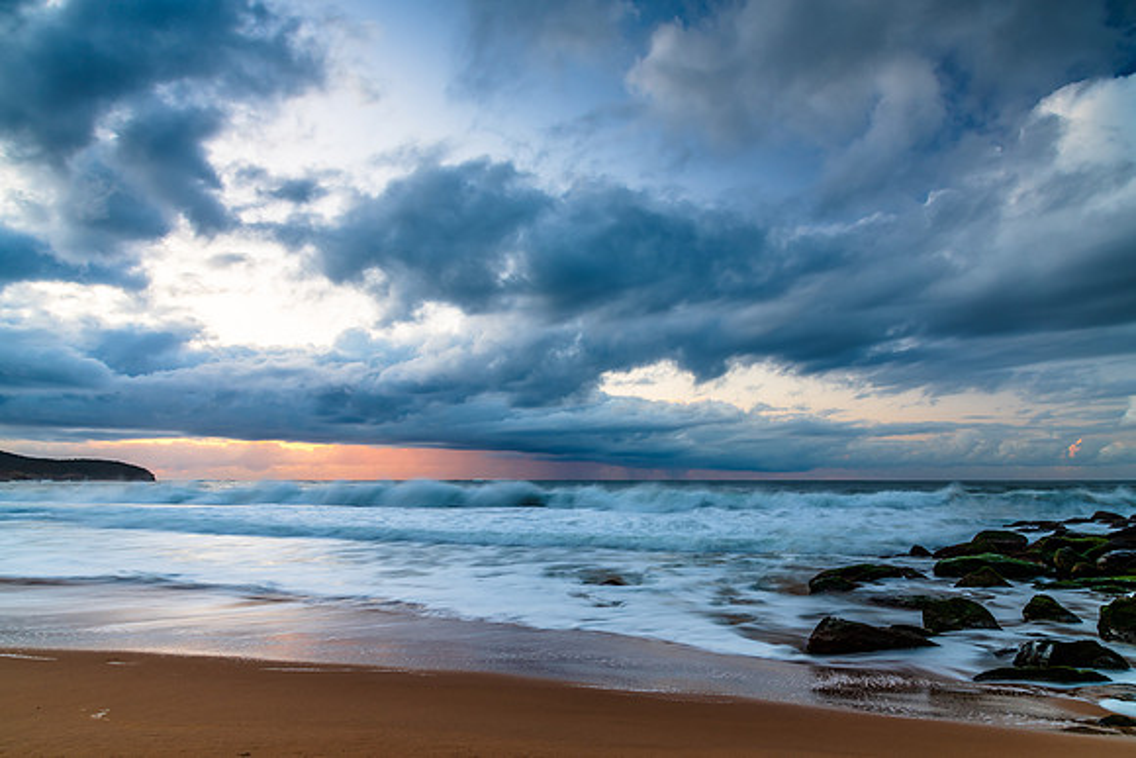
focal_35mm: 24
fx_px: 771
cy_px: 379
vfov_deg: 52.3
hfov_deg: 72.7
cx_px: 567
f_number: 14
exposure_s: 1/1.25
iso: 50
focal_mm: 24
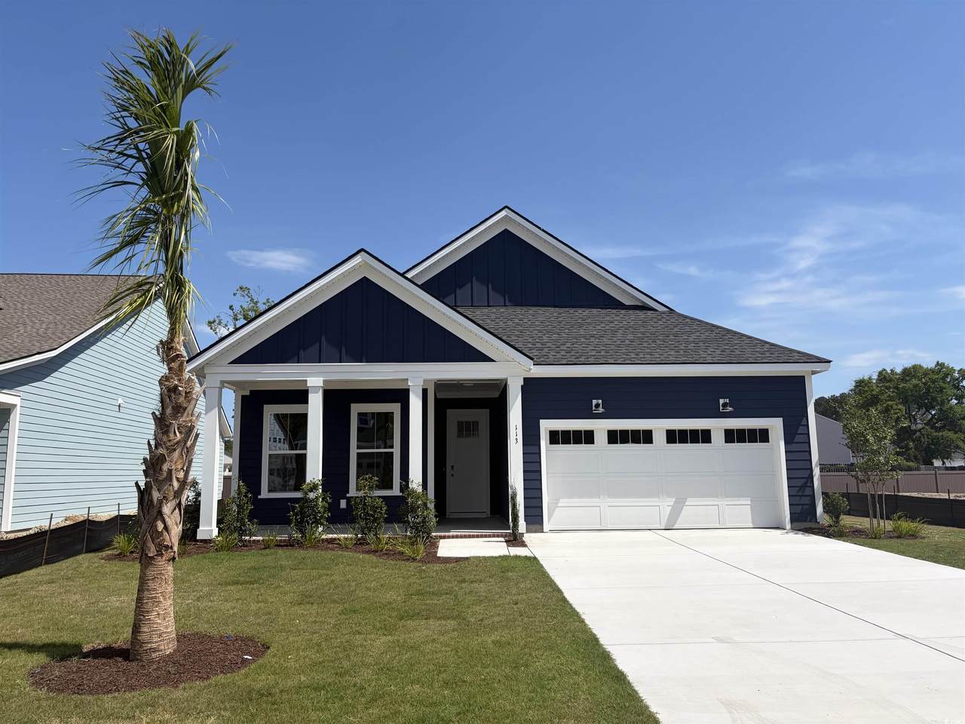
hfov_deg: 67.3
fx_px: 725
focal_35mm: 26
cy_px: 362
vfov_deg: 53.1
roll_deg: +1.1
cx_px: 482
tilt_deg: +9.1
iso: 64
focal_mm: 5.96
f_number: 1.6
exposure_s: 1/7813
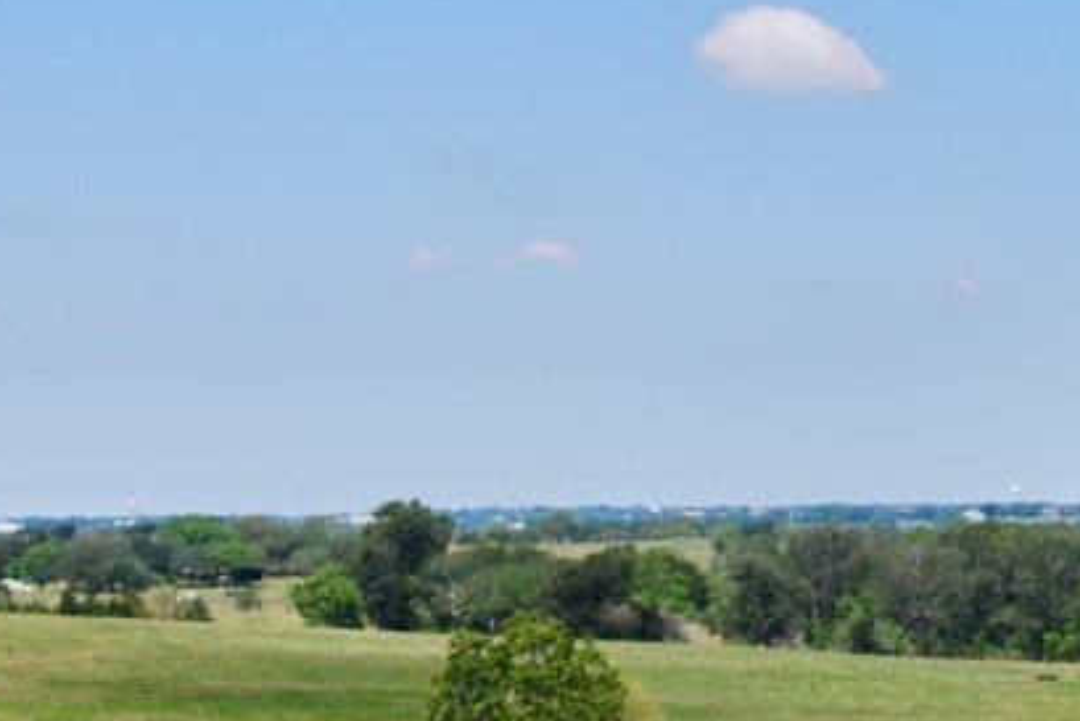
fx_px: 4291
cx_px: 466
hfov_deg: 14.3
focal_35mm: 143
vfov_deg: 9.6
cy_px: 264
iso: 100
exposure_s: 1/320
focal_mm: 36
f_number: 9
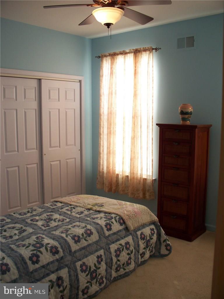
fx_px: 311
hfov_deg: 39.7
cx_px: 112
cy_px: 150
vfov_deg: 51.4
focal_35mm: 36
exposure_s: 1/60
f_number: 2.8
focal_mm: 7.54
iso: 80
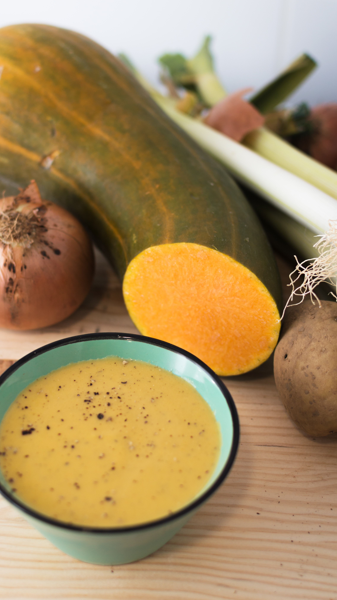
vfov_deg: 35.1
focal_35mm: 60
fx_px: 946
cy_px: 283
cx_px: 137
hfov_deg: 20.2
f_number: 2.8
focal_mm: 35
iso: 100
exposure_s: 1/160
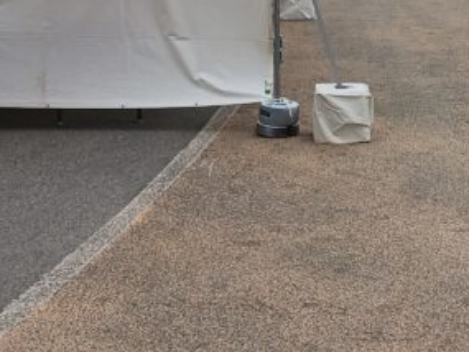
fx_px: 1315
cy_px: -5
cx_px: 497
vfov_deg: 15.0
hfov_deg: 19.5
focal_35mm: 97
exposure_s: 1/120
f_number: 1.8
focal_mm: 4
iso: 25
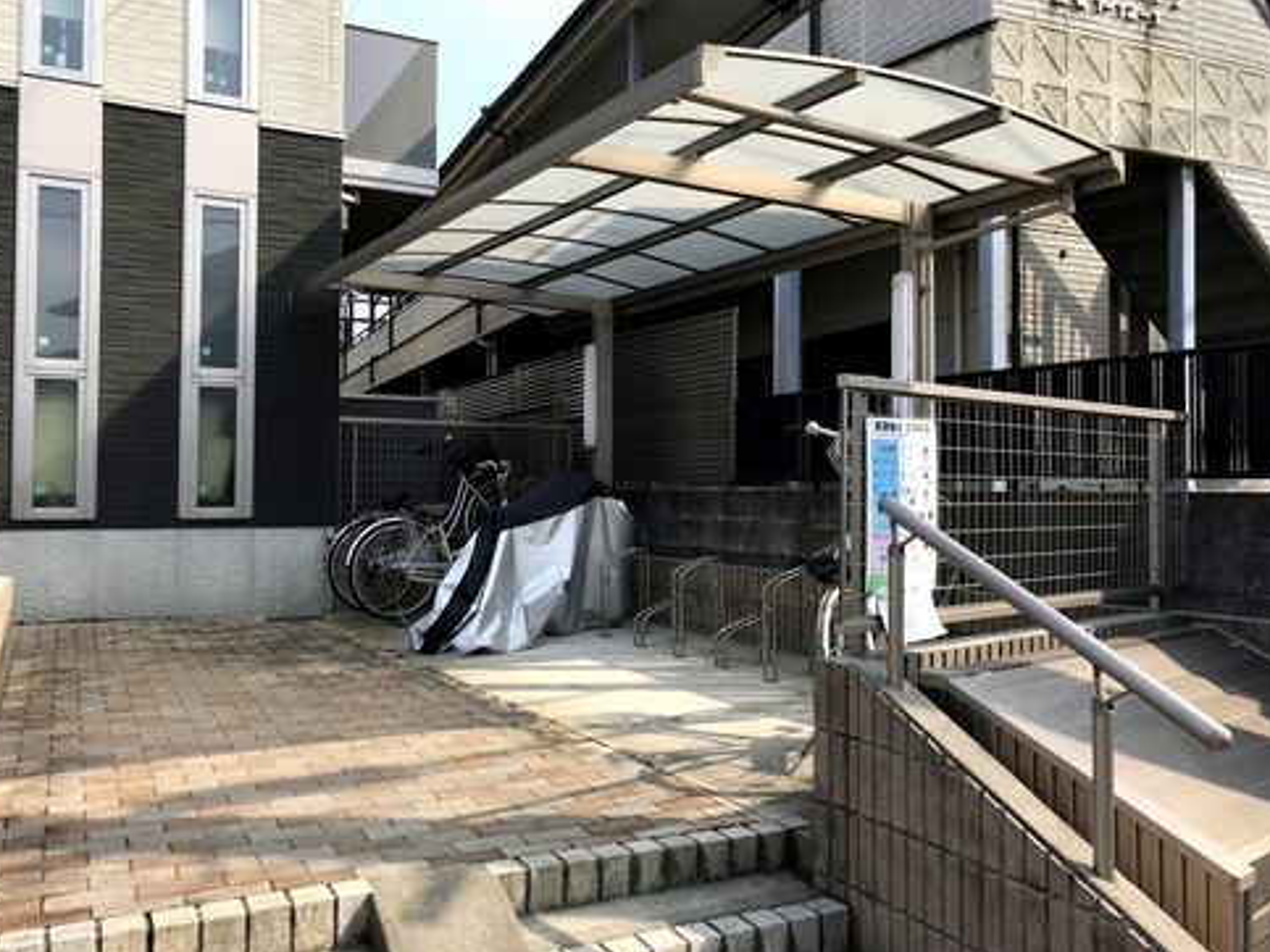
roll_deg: +0.4
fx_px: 1064
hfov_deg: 61.7
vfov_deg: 48.2
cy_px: 469
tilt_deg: +1.1
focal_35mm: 29
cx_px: 618
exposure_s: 1/1140
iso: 20
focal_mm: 3.99
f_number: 1.8
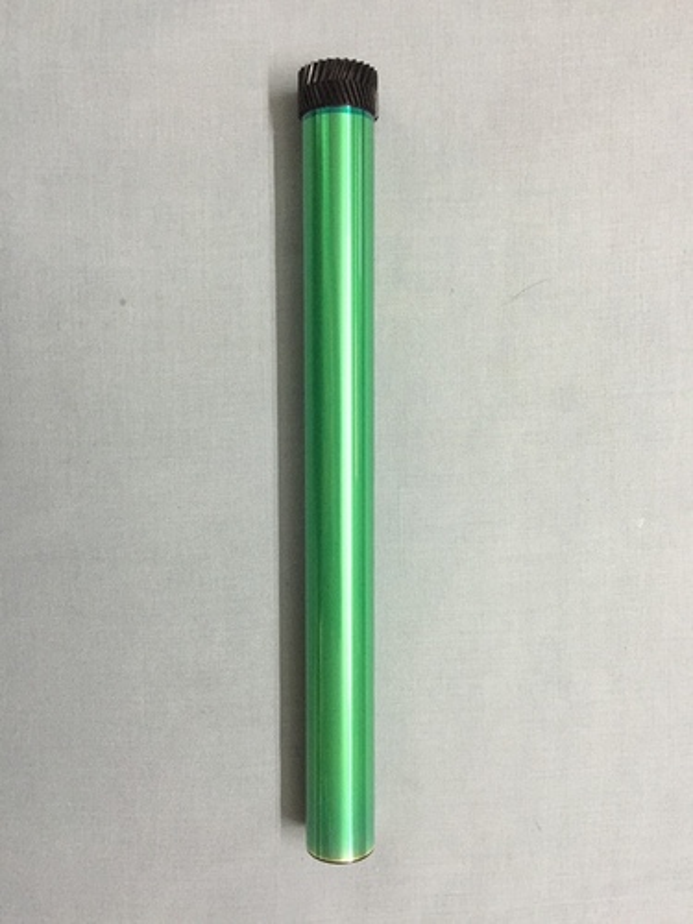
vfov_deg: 61.7
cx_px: 346
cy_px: 462
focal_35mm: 29
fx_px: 774
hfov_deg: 48.2
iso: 200
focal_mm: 4.15
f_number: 2.2
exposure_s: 1/33
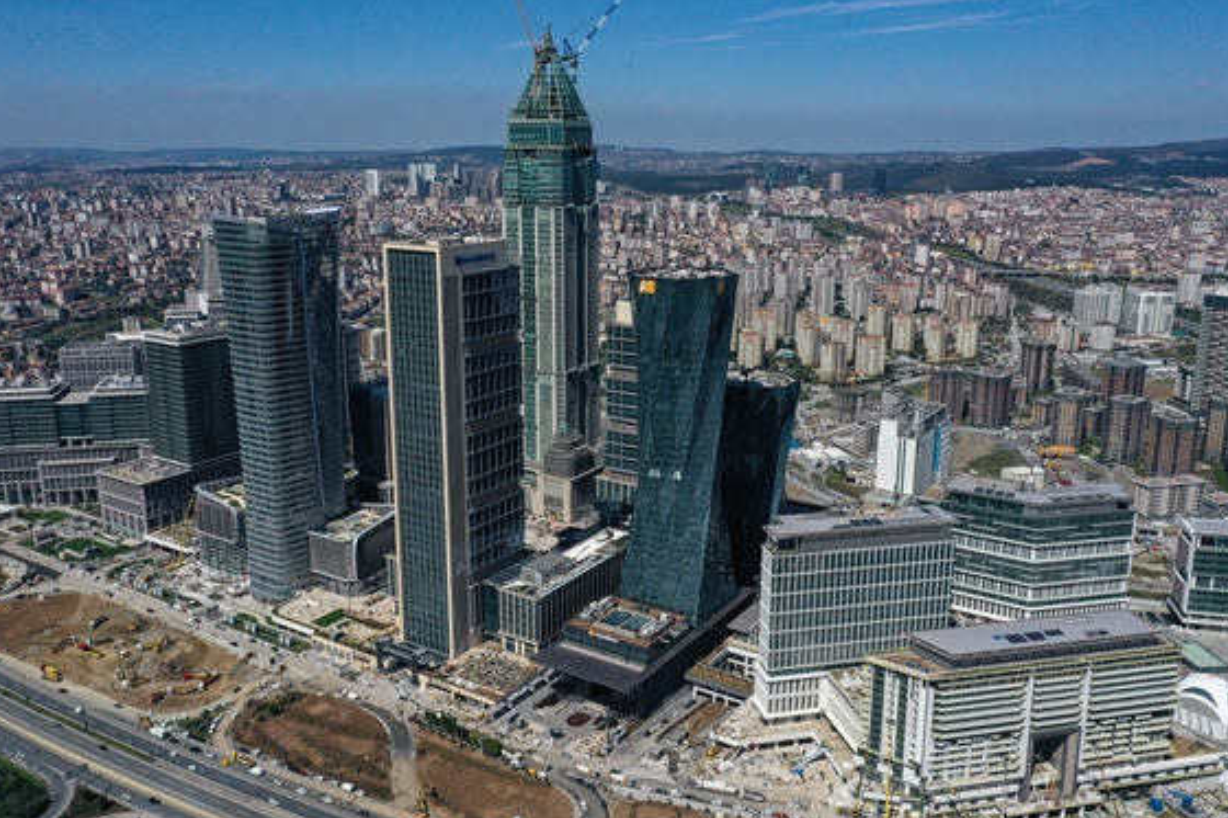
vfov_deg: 43.6
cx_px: 614
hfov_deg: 61.9
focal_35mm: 30
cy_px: 384
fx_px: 1023
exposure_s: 1/2500
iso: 400
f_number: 7.1
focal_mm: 10.26
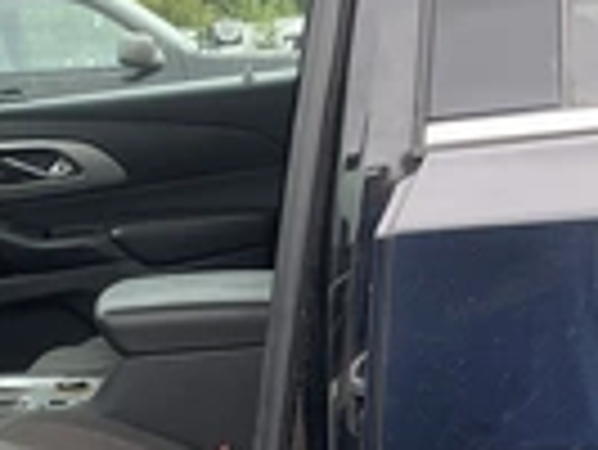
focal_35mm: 87
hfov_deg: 21.2
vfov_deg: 16.8
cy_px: 378
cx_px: -85
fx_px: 1504
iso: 25
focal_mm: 3
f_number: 1.8
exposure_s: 1/208
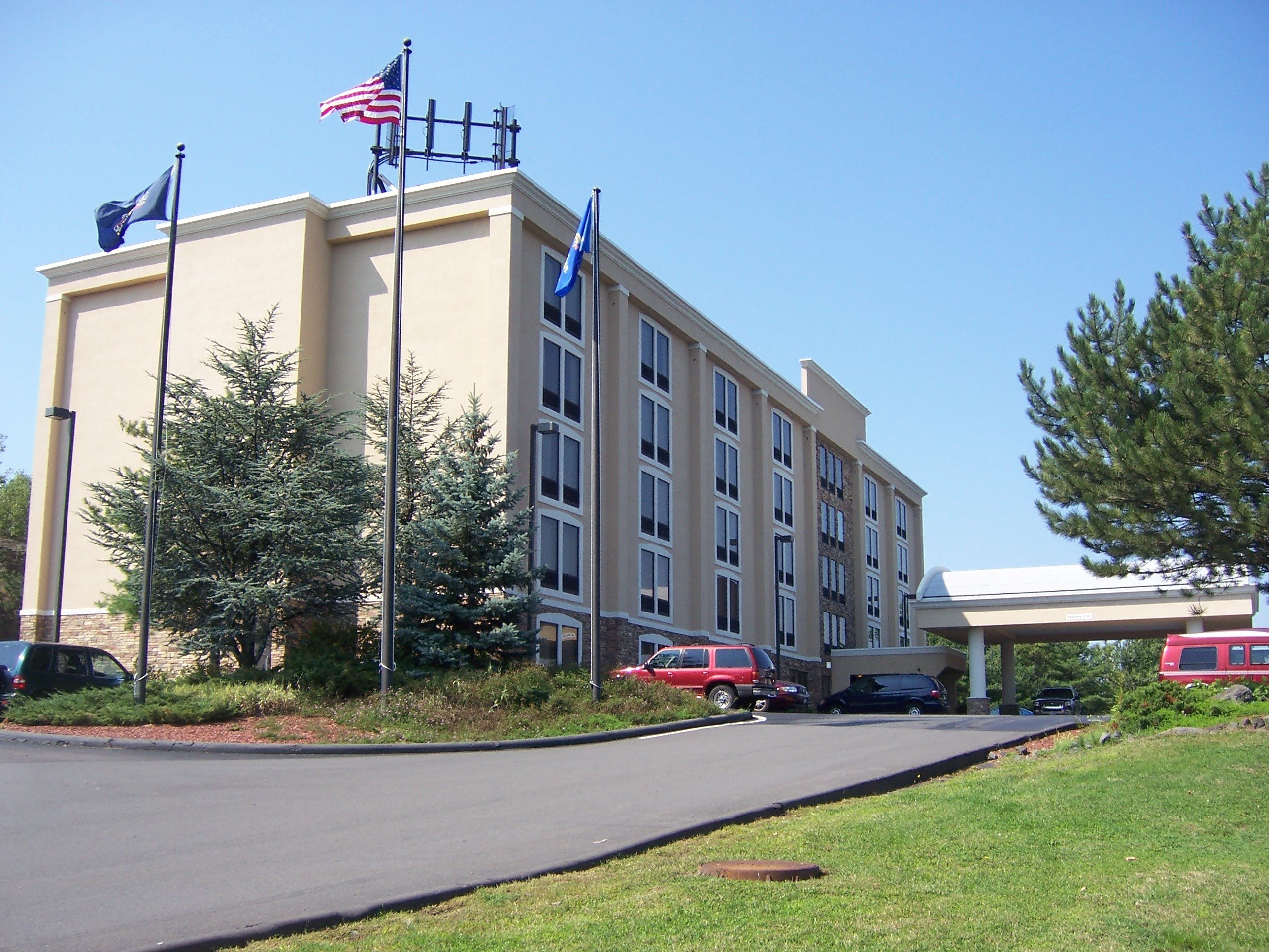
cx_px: 634
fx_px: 1320
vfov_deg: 39.7
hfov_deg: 51.4
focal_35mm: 36
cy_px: 476
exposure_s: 1/800
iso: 80
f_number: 2.8
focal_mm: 6.2
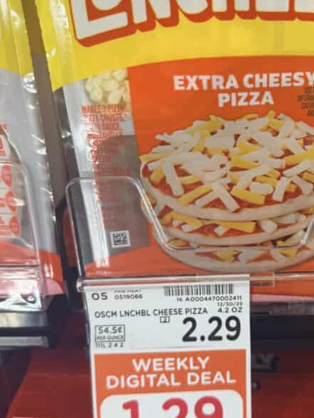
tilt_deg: -23.2
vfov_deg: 44.8
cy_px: 219
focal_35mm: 42
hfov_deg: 33.6
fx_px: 508
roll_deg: +1.6
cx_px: 240
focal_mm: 6.76
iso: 50
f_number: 1.78
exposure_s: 1/121
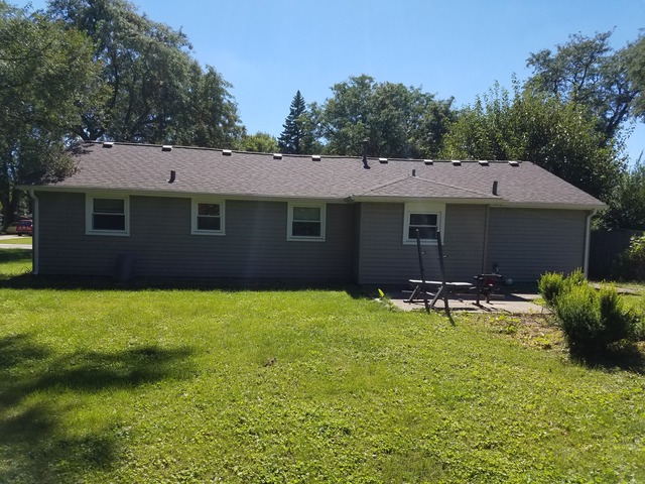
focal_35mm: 26
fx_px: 484
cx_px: 322
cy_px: 242
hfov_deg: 67.3
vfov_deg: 53.1
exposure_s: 1/2208
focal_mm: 4.2
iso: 50
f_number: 1.7
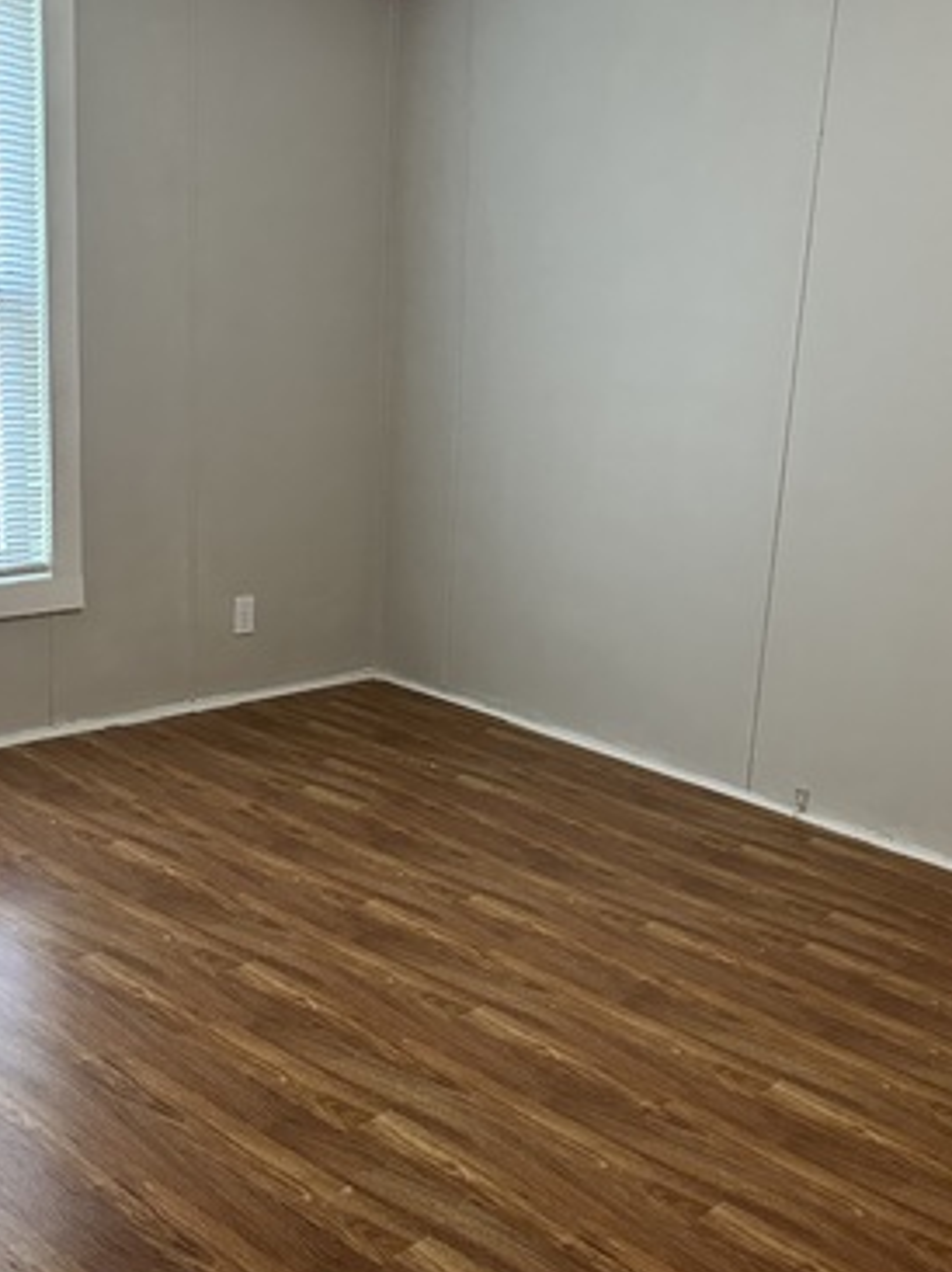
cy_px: 712
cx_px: 684
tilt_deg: -15.1
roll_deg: -7.2
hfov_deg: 33.8
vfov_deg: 44.7
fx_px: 1542
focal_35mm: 42
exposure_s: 1/60
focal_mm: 6.86
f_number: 1.78
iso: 320
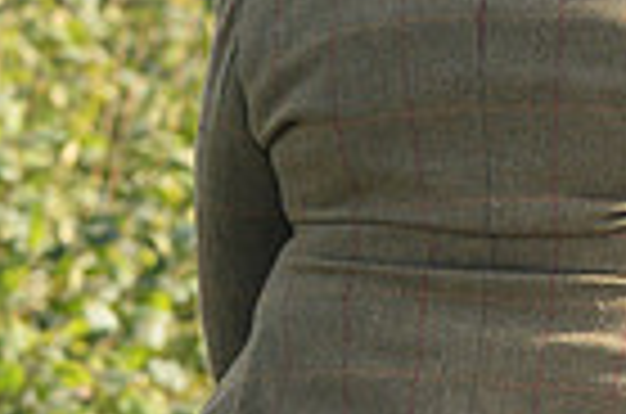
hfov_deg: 4.2
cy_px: 171
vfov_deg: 2.8
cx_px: 1216
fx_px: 8414
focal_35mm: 485
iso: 1250
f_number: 5
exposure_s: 1/1250
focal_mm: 116
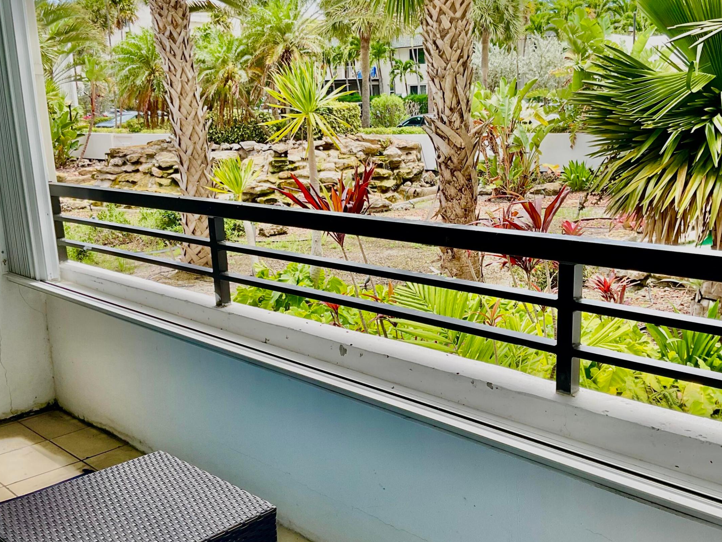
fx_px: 813
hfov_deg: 47.9
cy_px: 305
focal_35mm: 39
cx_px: 363
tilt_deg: -15.2
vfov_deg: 36.8
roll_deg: +2.2
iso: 16
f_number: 1.8
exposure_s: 1/435
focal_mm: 3
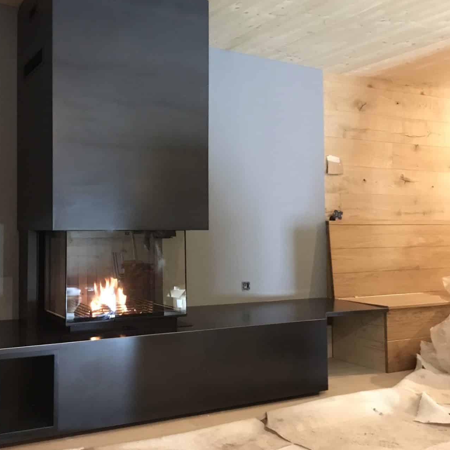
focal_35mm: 37
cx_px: 136
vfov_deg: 44.9
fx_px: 544
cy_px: 210
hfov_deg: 44.0
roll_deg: +0.2
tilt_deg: +2.0
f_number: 1.8
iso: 80
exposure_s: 1/4
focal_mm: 3.99
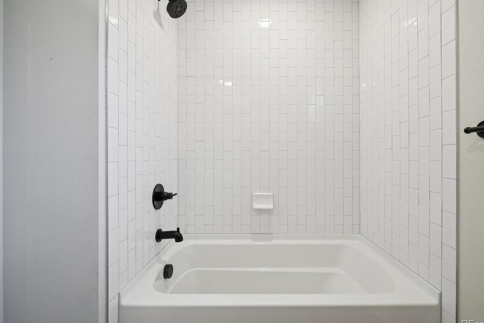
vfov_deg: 73.7
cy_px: 158
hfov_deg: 96.6
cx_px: 256
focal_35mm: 16
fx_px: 215
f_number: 8
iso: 400
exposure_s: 1/30
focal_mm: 10
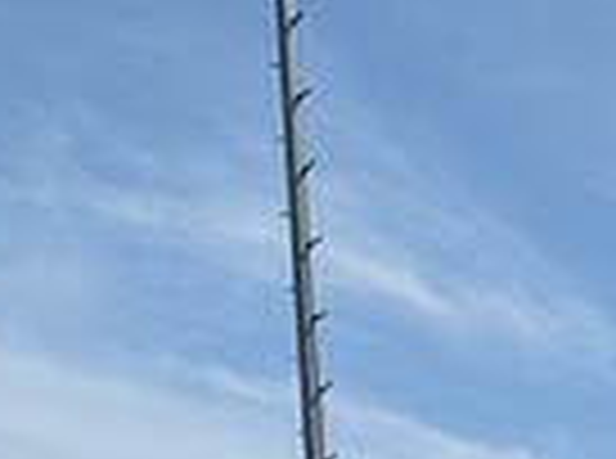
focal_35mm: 82
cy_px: 981
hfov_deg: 20.3
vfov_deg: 14.2
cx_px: 944
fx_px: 1455
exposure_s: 1/2137
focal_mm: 1.85
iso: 55
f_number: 2.2
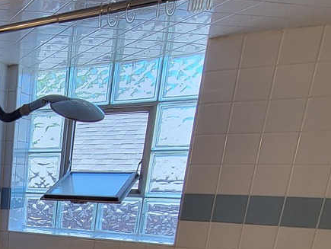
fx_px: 412
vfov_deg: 28.5
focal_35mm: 43
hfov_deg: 34.7
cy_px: 311
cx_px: -69
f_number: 2.2
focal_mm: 2.2
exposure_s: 1/60
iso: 50
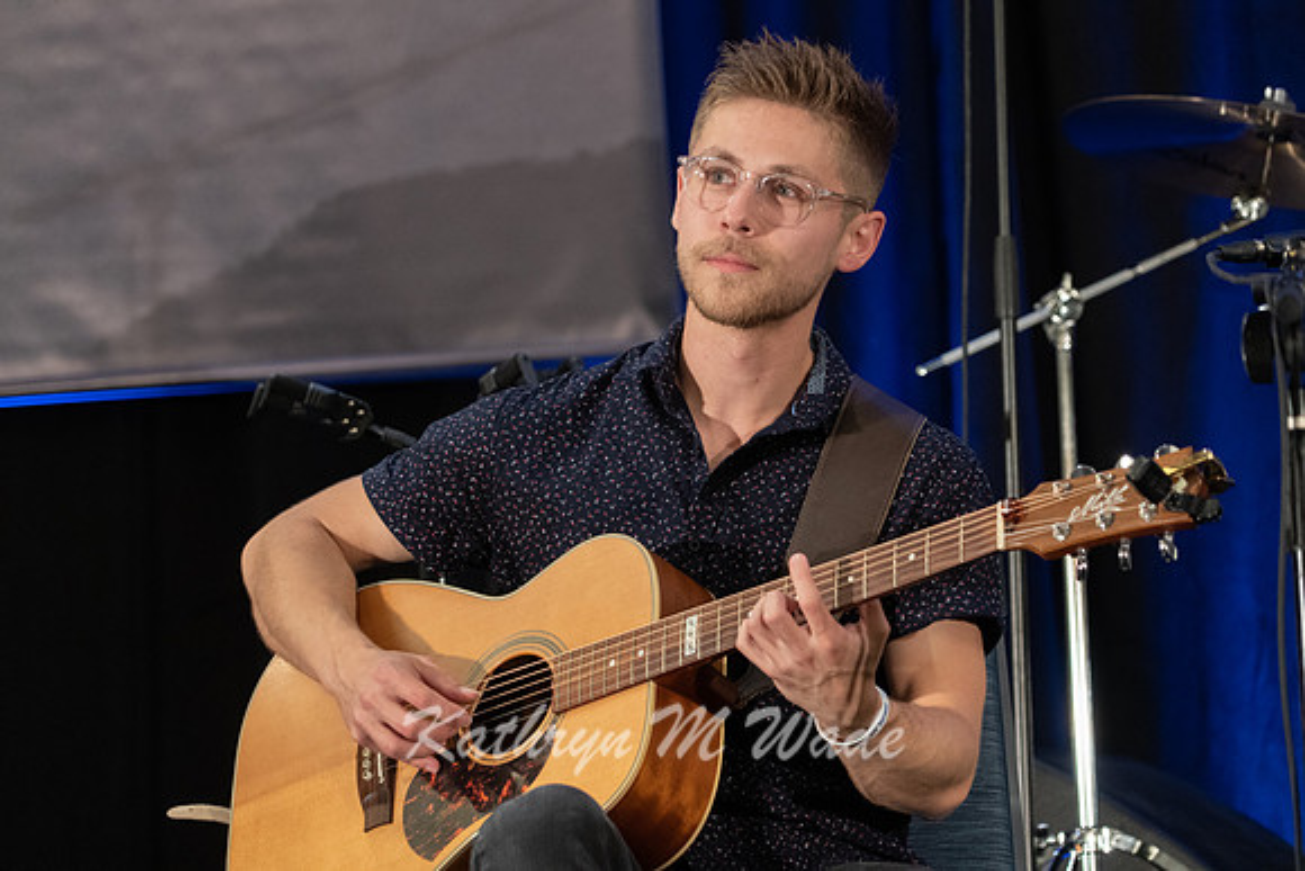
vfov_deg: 7.6
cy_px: 436
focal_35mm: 181
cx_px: 652
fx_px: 6562
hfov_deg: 11.4
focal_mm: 181
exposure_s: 1/160
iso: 5000
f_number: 6.3
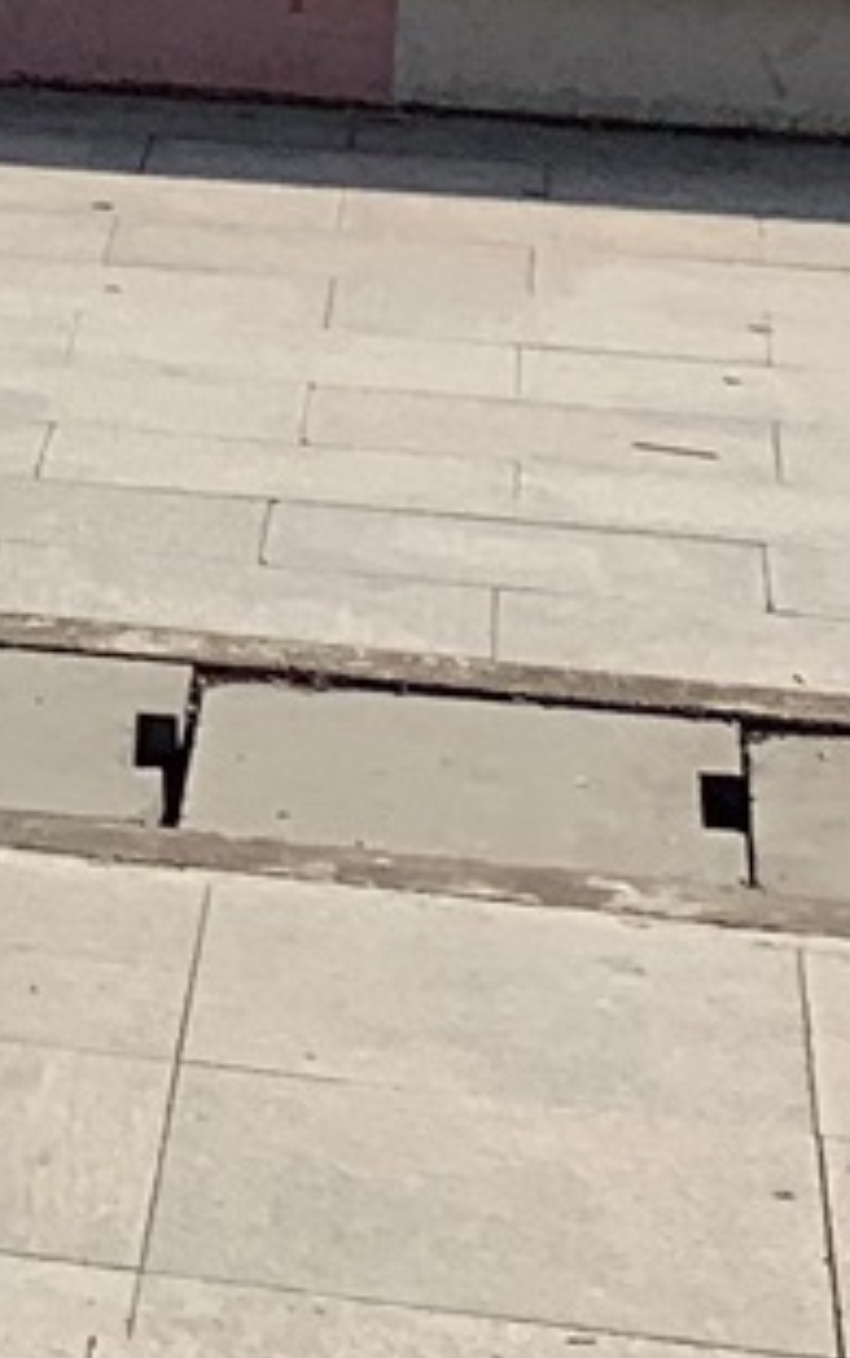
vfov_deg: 10.7
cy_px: -1441
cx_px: -1779
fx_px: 6591
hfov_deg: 6.6
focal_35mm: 178
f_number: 1.8
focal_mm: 4.25
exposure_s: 1/4098
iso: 25
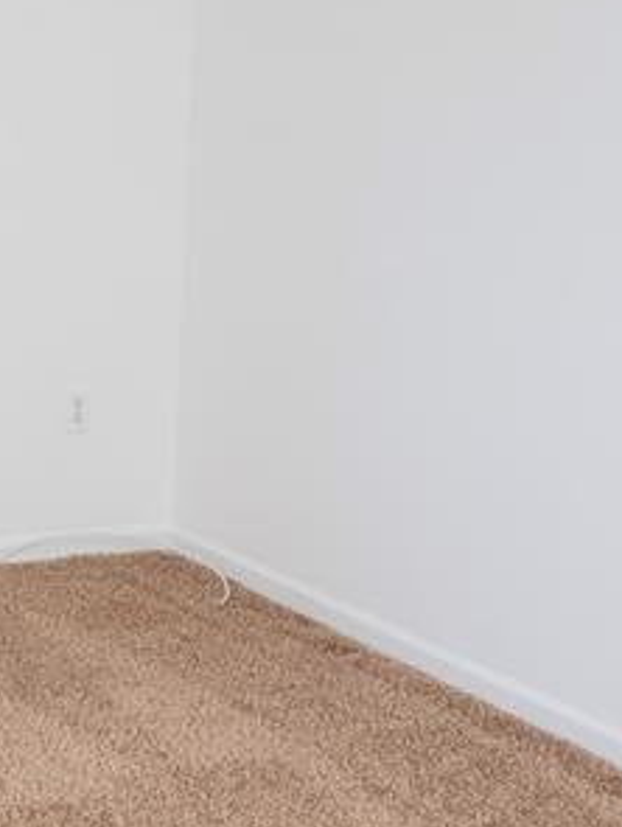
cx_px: -247
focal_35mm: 80
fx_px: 1913
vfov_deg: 24.4
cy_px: 338
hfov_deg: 17.1
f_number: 5.6
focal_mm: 24
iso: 1000
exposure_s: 1/125
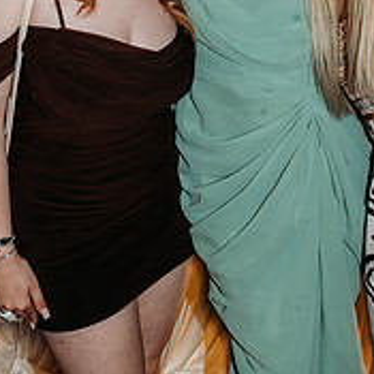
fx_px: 1039
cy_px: 34
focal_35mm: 85
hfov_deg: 20.4
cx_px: 222
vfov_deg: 20.0
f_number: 10
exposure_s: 1/15
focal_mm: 39
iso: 800
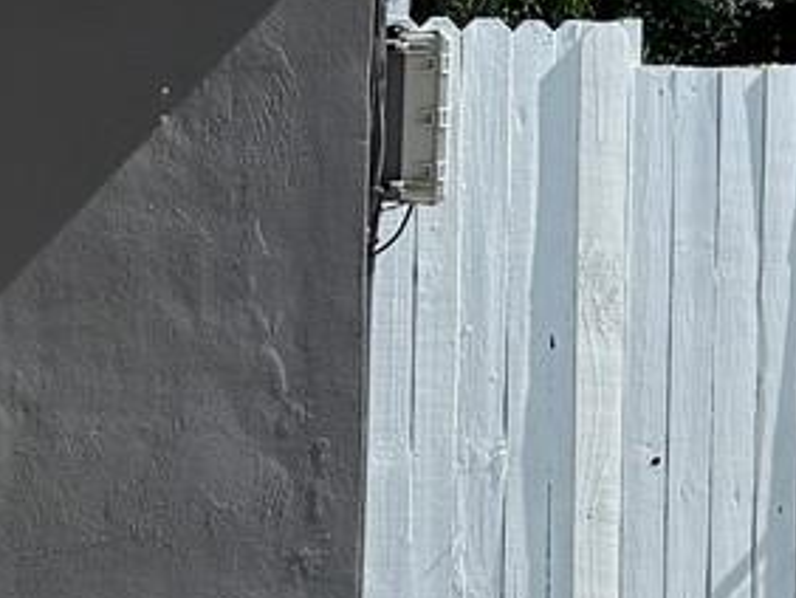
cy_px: 322
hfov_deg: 14.1
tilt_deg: -3.8
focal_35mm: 136
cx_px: -144
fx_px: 3130
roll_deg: +0.0
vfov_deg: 10.9
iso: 80
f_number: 1.78
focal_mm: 6.76
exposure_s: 1/3953
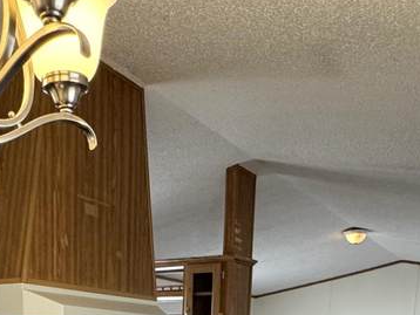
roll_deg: -0.8
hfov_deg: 37.7
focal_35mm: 50
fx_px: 607
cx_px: 134
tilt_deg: -12.3
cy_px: 475
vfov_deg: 23.3
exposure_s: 1/120
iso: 250
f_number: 2.2
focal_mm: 2.22
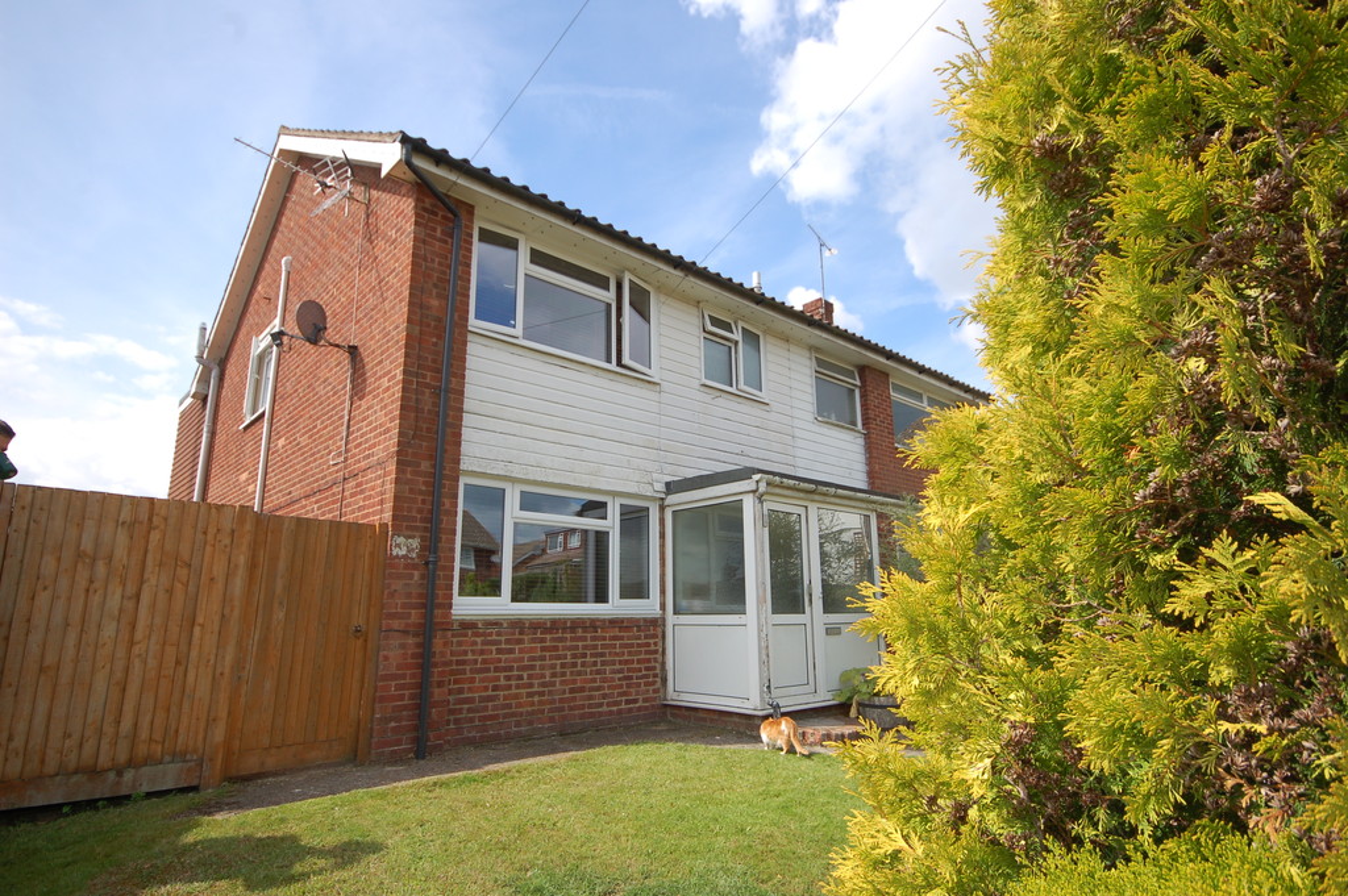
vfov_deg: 63.1
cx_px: 674
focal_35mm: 20
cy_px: 448
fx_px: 730
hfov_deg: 85.5
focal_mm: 13
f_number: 8
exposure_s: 1/250
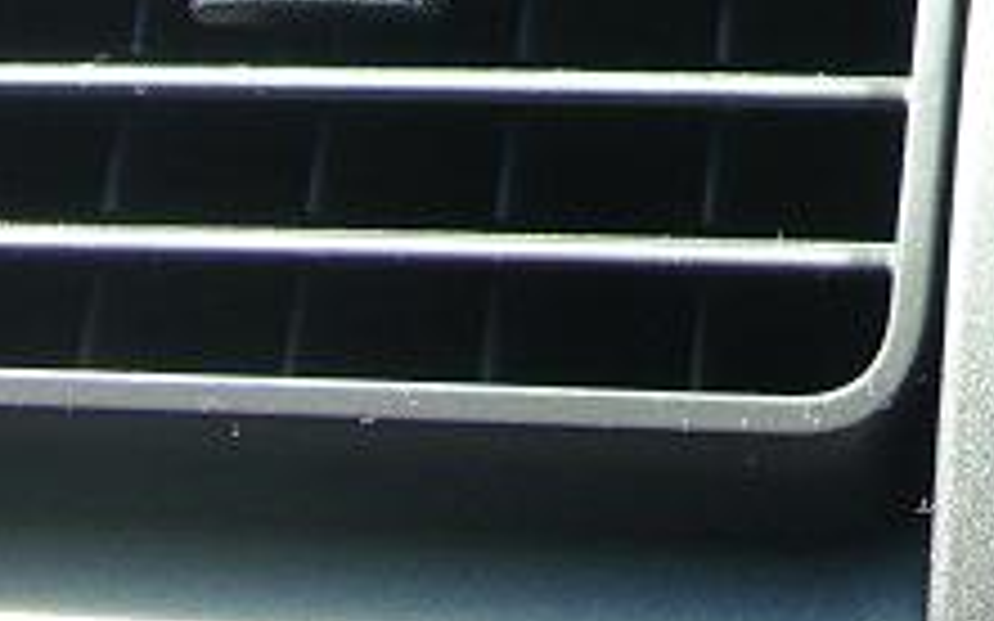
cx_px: 1354
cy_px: -590
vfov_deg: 9.5
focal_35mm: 129
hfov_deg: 15.3
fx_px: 3494
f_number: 2.6
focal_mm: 5.8
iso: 80
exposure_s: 1/160
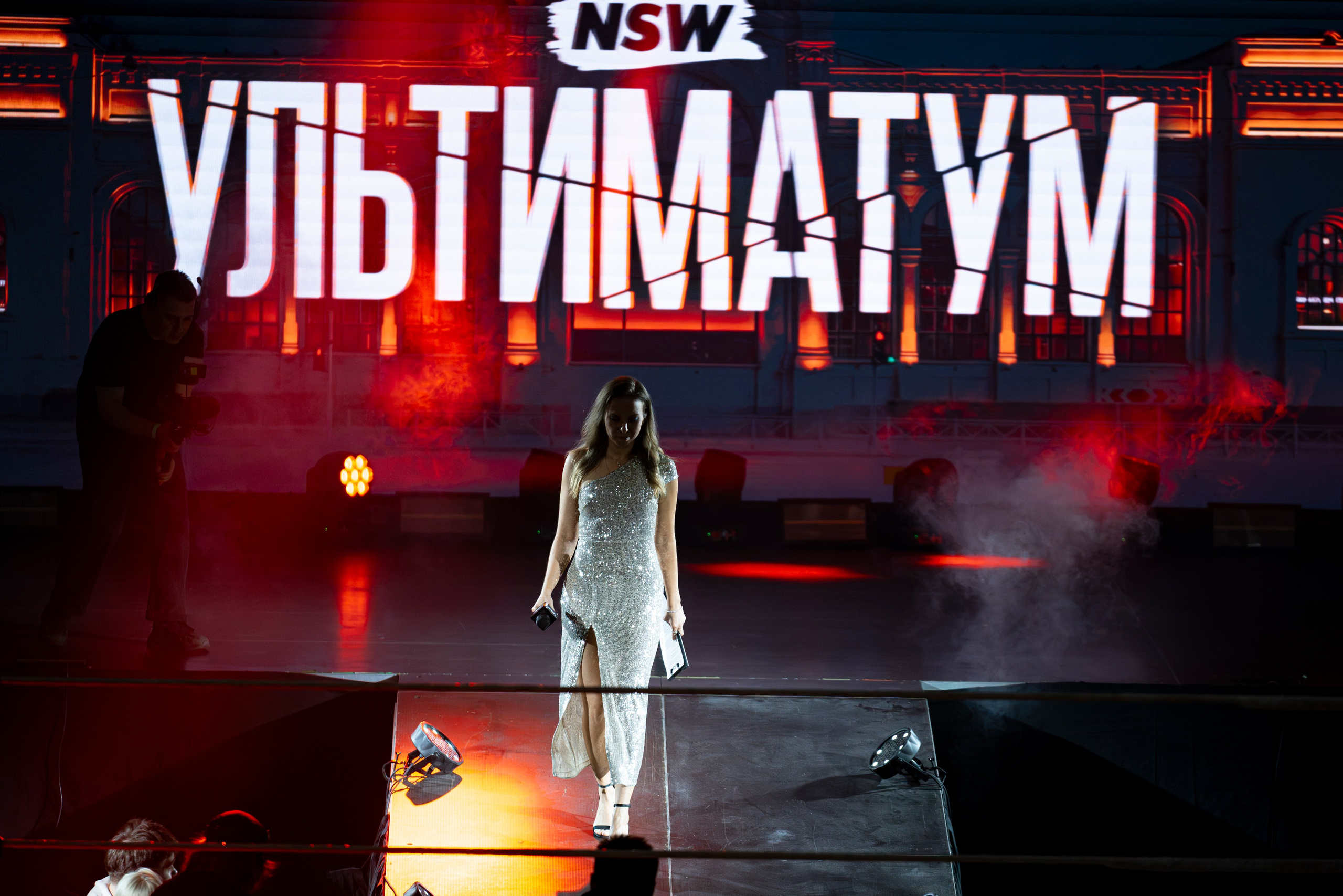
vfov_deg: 6.0
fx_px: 8498
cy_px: 501
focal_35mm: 228
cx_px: 760
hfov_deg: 9.0
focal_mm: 200
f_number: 2.8
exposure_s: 1/400
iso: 2000
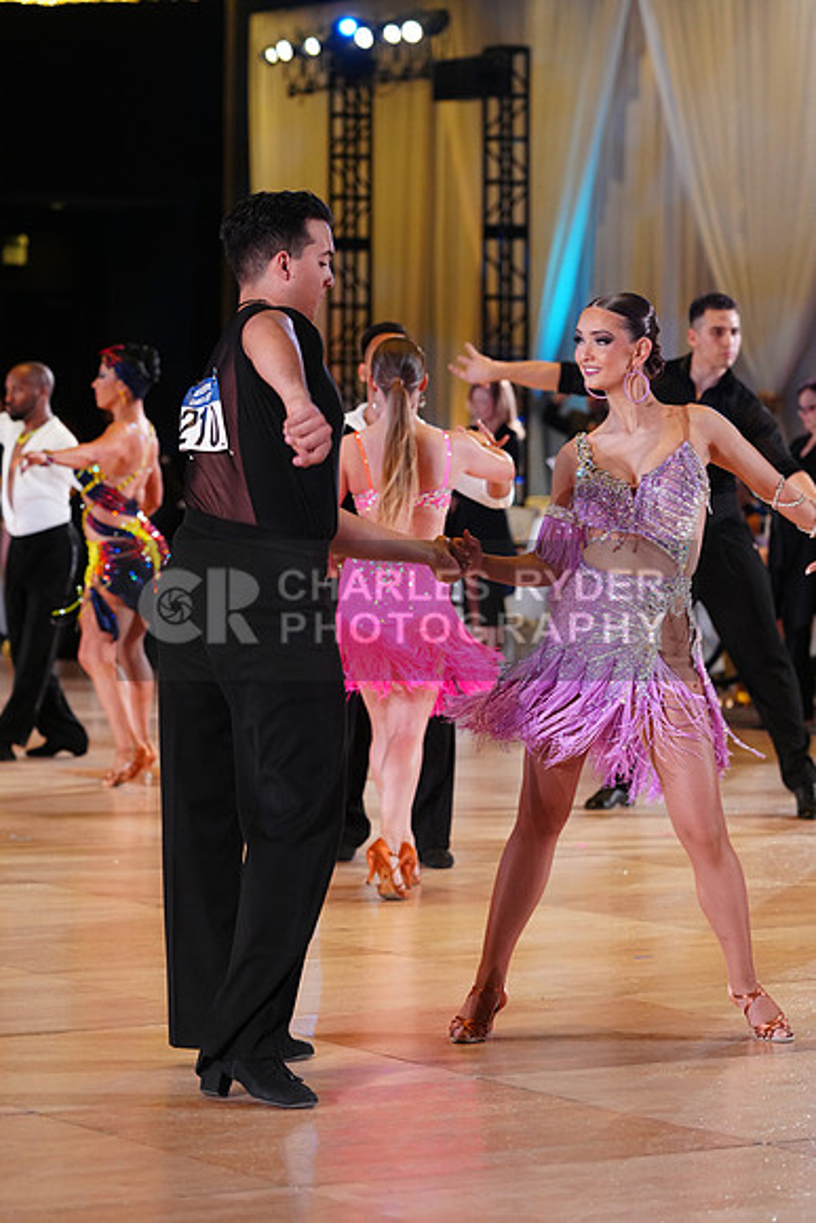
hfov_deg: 11.3
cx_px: 408
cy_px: 612
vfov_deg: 16.9
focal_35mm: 121
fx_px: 4111
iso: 2500
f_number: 4
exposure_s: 1/400
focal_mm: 121
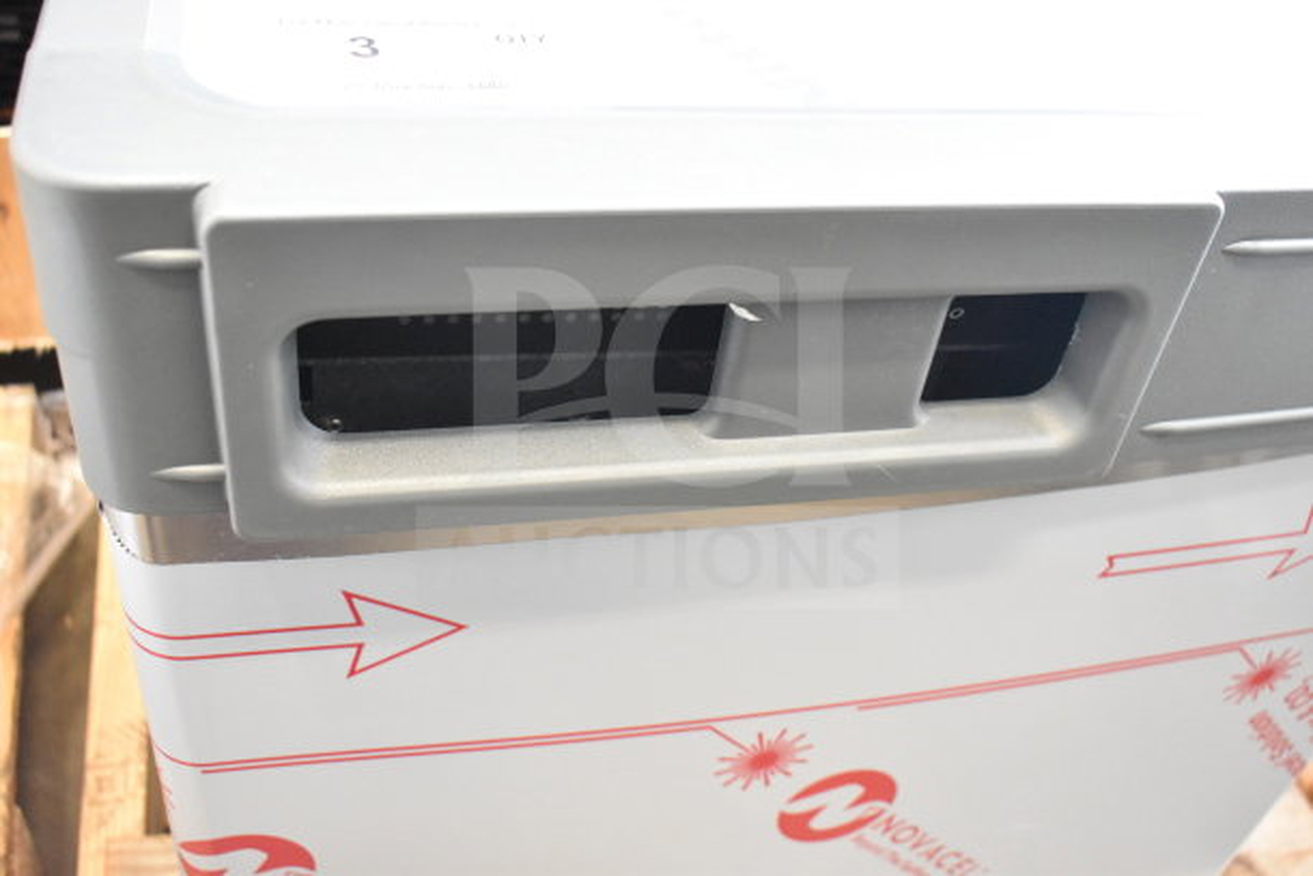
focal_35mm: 36
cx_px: 656
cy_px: 438
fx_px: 1313
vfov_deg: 36.9
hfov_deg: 53.1
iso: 6400
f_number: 4.5
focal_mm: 24
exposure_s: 1/80
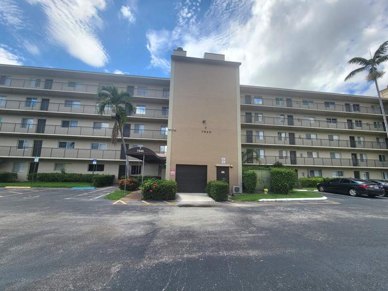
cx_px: 194
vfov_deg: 89.9
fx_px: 146
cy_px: 146
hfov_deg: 106.2
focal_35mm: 13
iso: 50
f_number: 2.2
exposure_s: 1/1667
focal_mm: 2.2
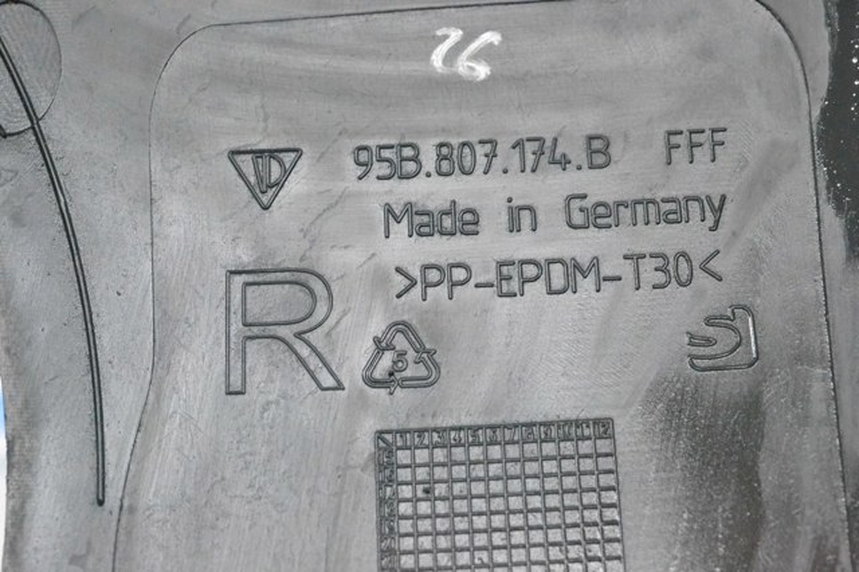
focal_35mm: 82
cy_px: 286
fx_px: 1967
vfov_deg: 16.5
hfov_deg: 24.6
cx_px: 430
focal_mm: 55
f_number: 10
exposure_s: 1/160
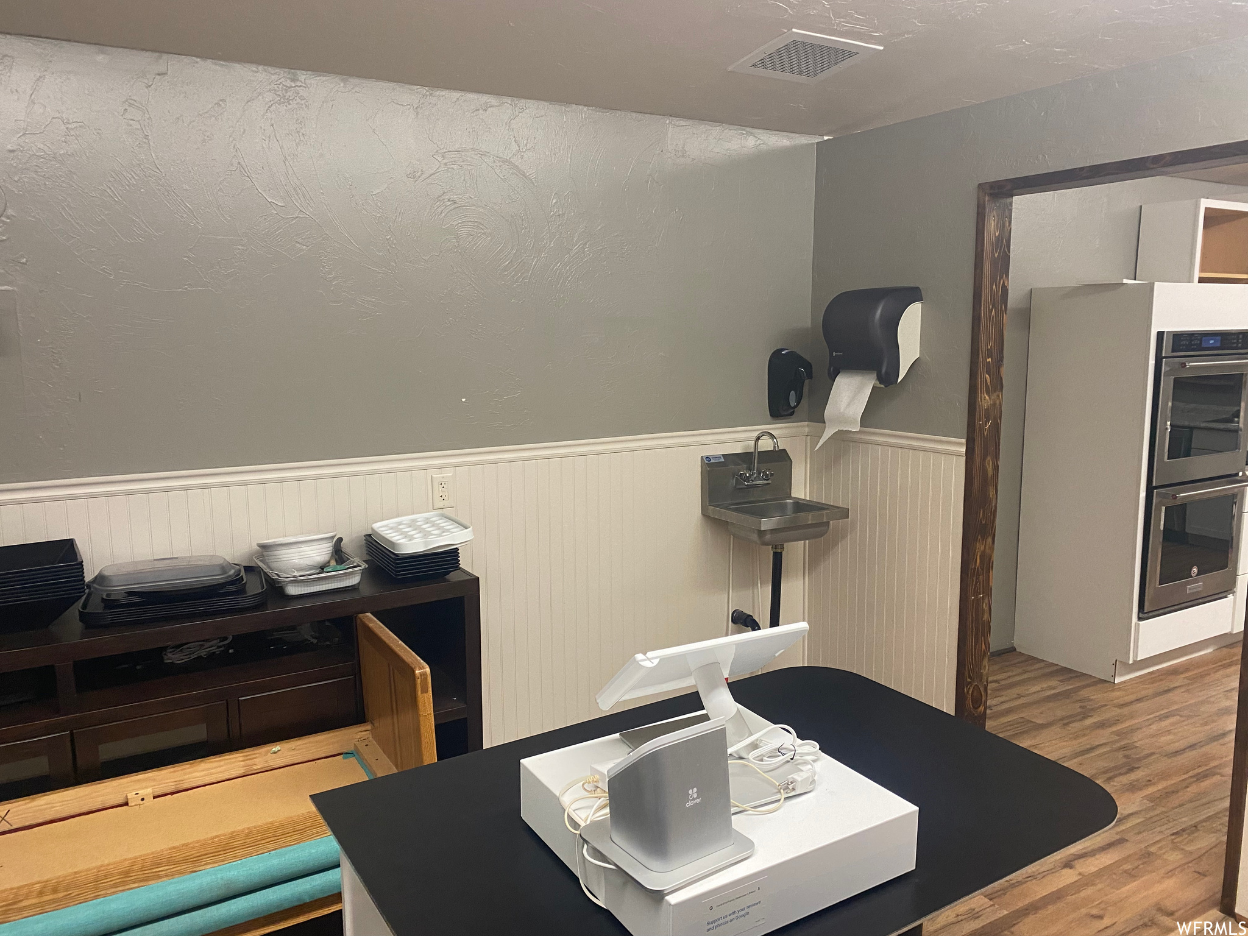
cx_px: 624
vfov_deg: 53.1
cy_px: 468
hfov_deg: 67.3
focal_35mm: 26
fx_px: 937
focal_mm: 4.25
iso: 250
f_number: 1.8
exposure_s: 1/60
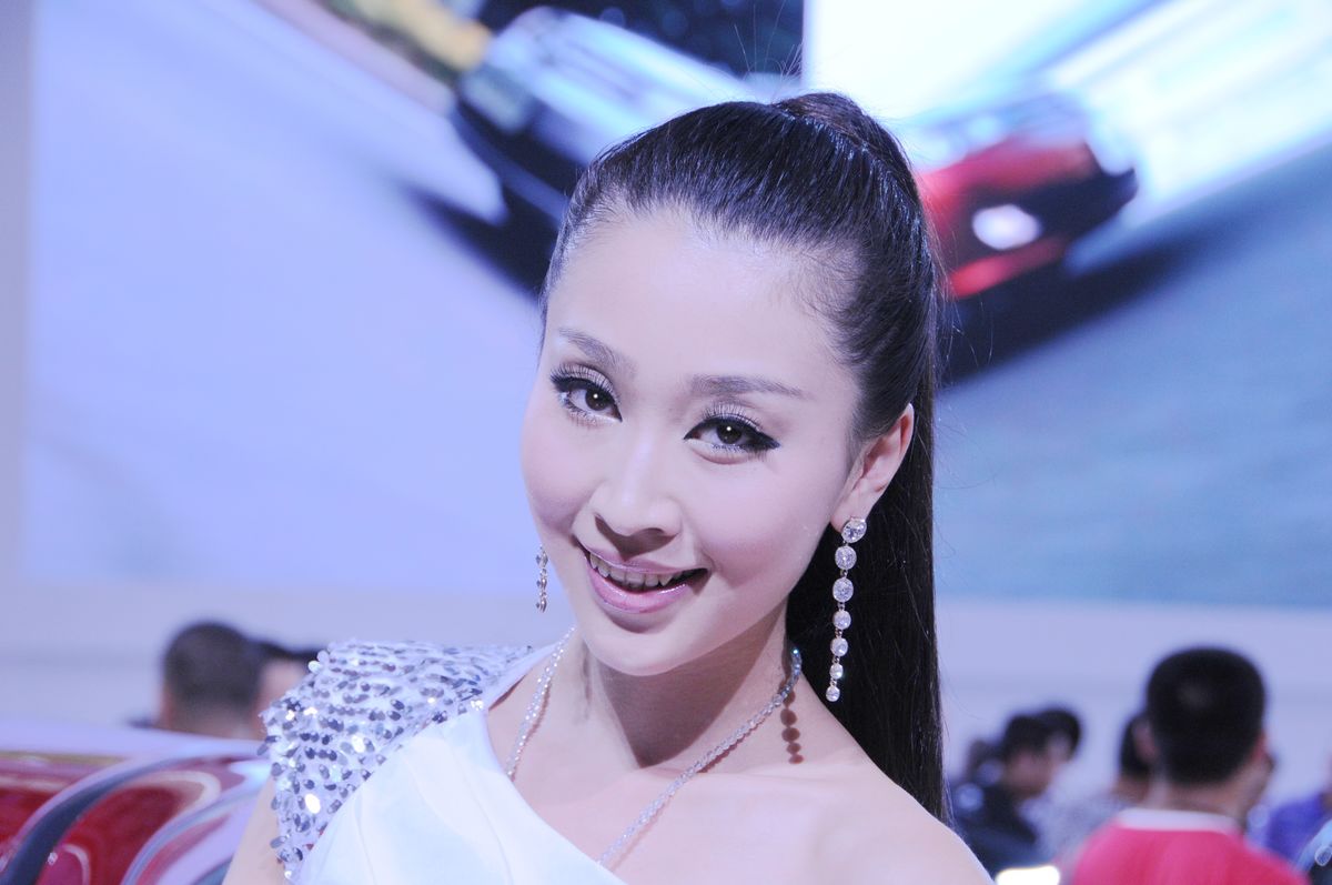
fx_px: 4545
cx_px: 666
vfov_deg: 11.1
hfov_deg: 16.7
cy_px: 442
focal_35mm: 123
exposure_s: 1/200
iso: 640
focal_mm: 82
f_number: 7.1
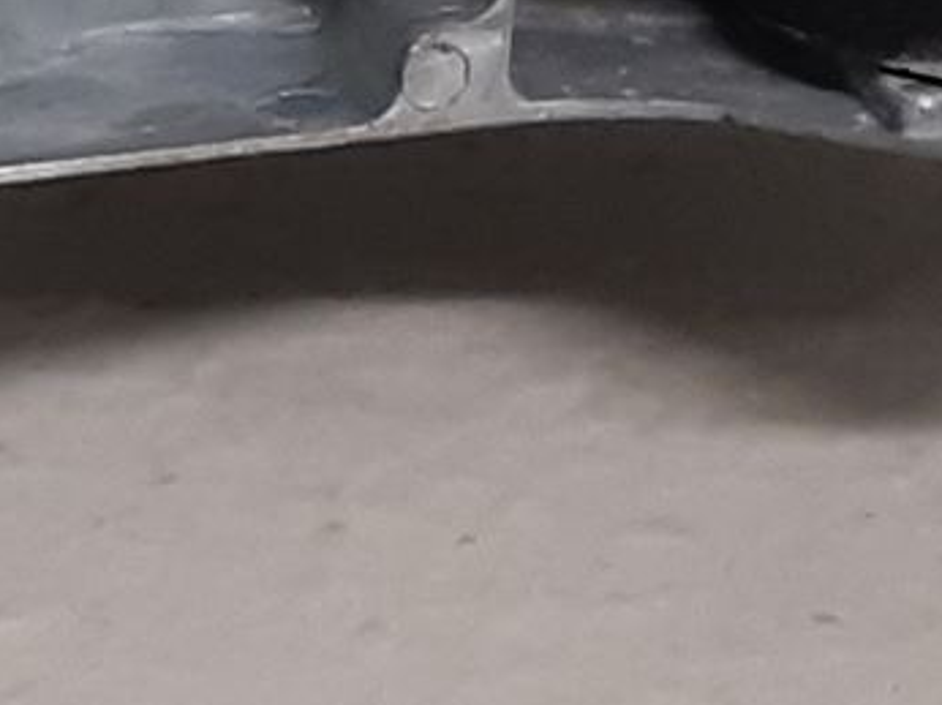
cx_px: -746
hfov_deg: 11.9
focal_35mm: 154
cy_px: -60
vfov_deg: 9.5
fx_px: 4188
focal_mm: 3.93
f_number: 1.7
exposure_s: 1/50
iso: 125
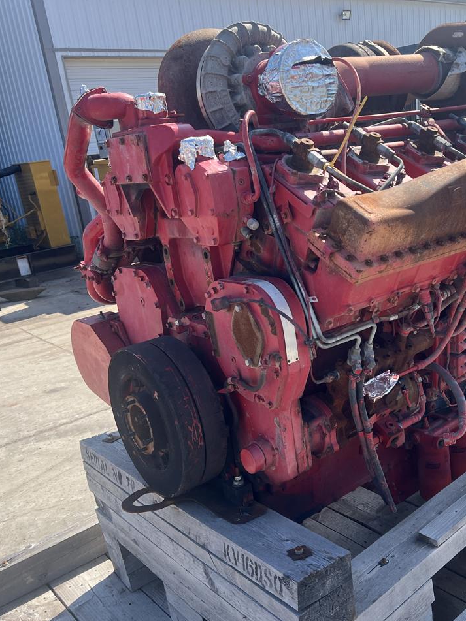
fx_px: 628
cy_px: 313
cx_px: 363
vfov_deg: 52.6
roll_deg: +5.2
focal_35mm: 35
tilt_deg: -16.2
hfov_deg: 39.3
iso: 50
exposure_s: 1/1361
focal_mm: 5.7
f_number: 1.5
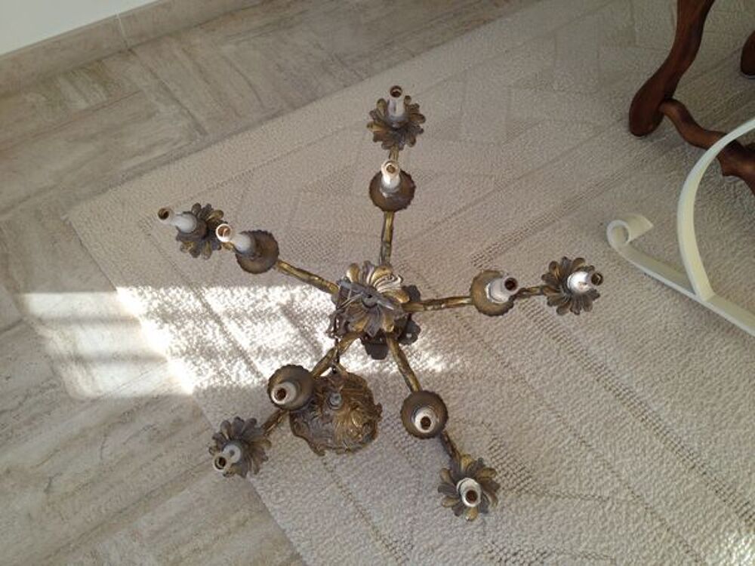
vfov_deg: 40.7
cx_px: 378
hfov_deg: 52.6
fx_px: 763
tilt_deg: -55.5
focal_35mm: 35
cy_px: 283
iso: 50
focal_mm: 4.28
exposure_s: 1/215
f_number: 2.4
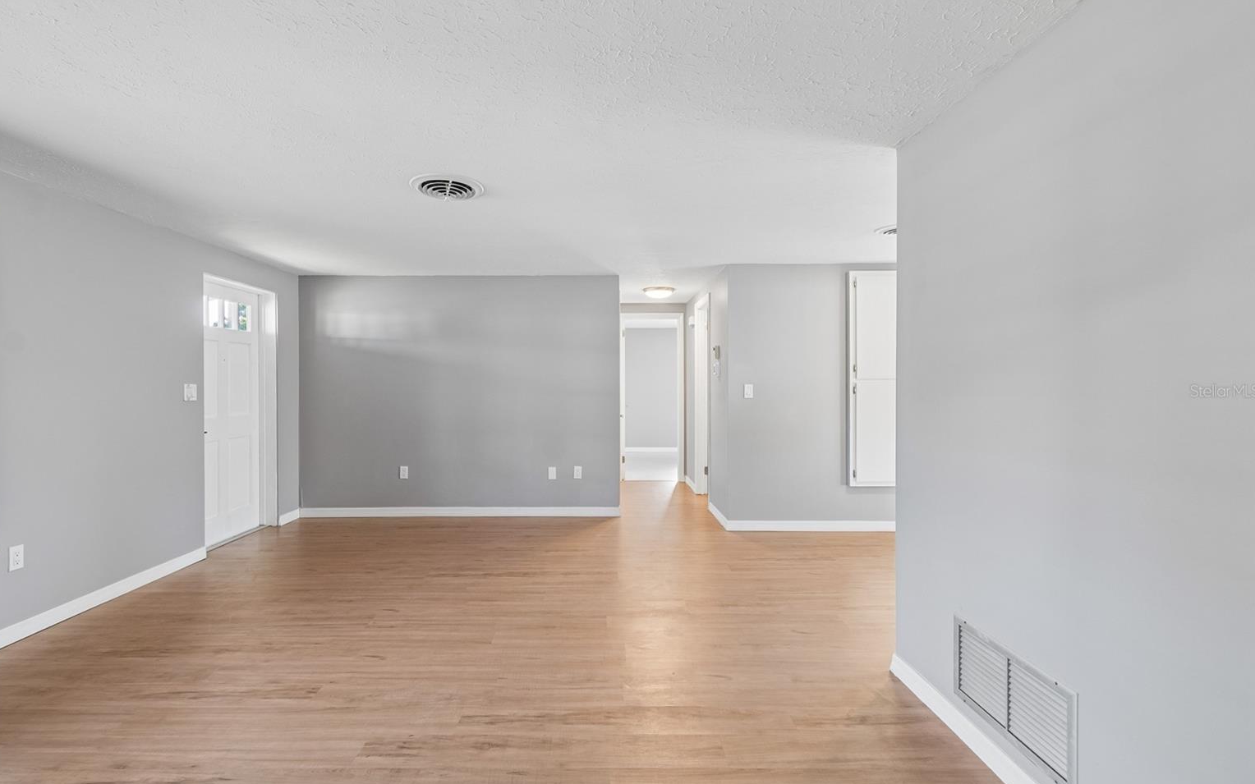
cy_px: 391
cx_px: 606
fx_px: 547
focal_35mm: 16
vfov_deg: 71.3
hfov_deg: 97.8
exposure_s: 1/6
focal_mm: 10
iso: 100
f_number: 7.1
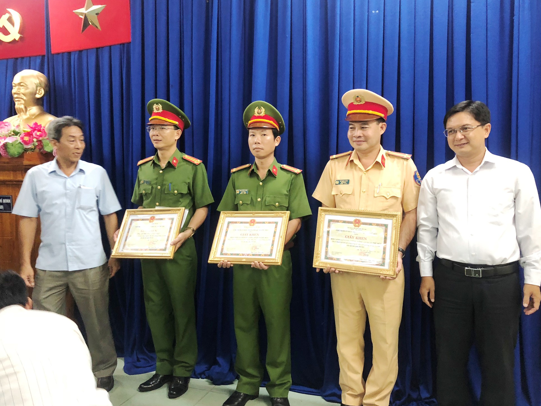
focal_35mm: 29
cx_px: 271
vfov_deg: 48.2
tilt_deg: +0.0
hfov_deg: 61.7
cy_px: 198
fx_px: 453
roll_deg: -0.1
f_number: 1.8
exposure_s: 1/17
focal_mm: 4
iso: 100
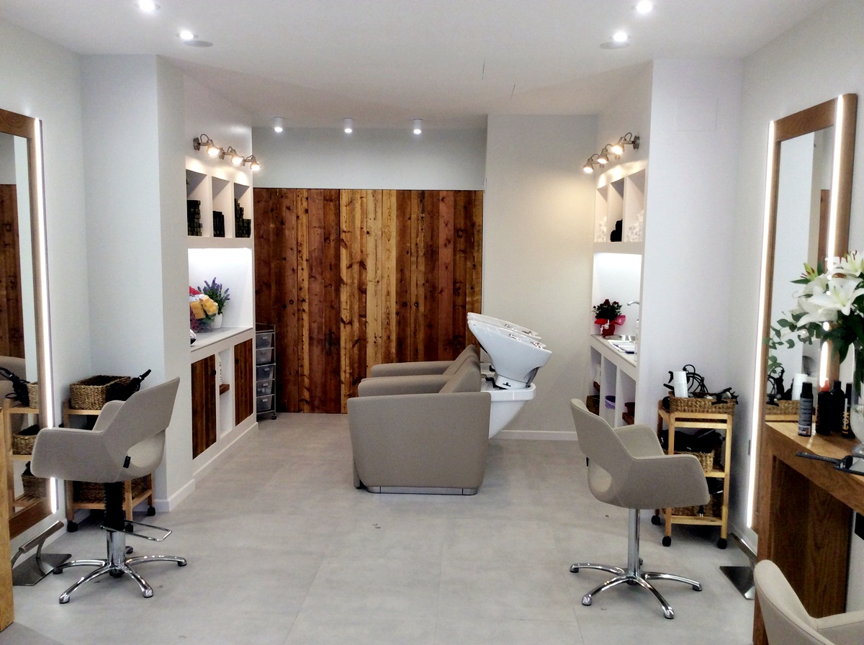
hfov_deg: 56.9
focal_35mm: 32
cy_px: 322
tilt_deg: -6.6
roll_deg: +0.8
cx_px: 432
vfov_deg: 44.0
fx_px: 797
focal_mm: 3.3
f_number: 2.4
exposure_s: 1/50
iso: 40
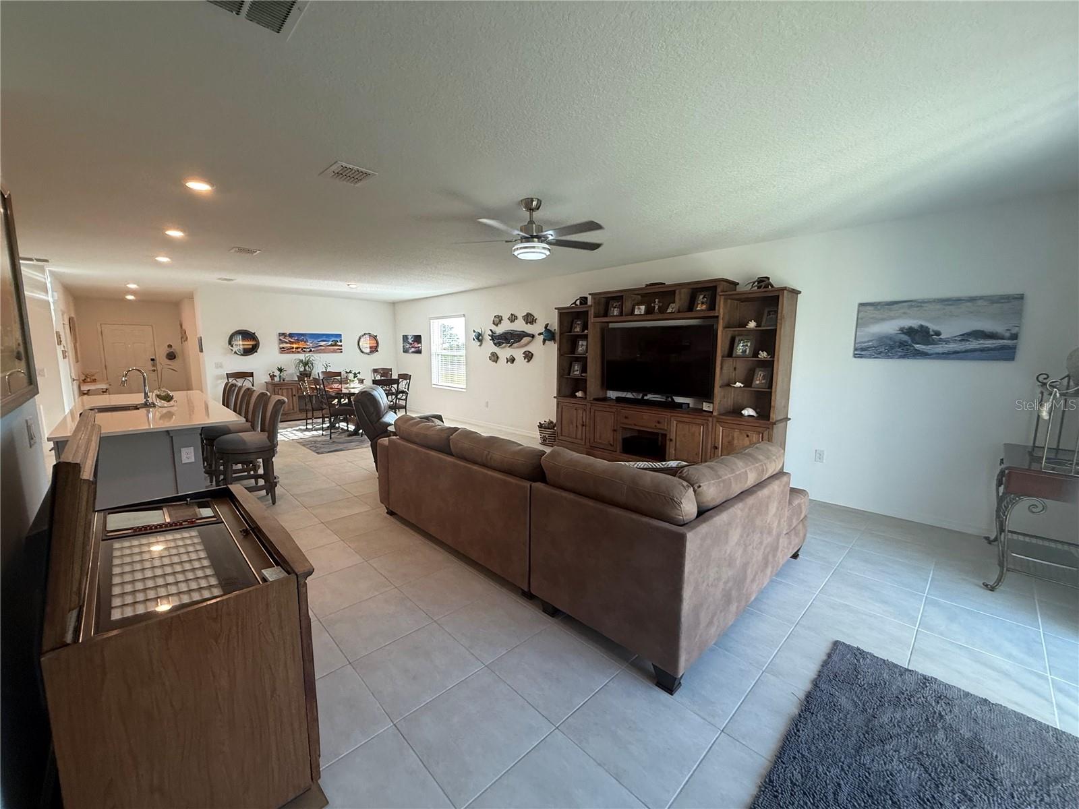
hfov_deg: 102.1
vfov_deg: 85.7
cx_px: 540
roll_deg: -0.2
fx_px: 436
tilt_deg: -6.6
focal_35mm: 14
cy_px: 404
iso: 200
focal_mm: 2.22
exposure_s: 1/120
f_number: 2.2
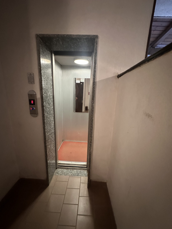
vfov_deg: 102.1
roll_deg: -3.4
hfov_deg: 85.7
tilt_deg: -13.2
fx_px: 93
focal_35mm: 14
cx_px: 86
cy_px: 114
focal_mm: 2.22
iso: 1000
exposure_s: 1/50
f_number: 2.2
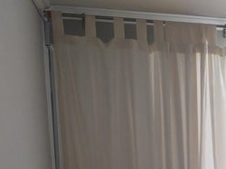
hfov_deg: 18.3
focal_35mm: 99
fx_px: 646
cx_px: 308
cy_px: 282
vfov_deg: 13.7
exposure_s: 1/30
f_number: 1.8
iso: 206
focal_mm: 4.75
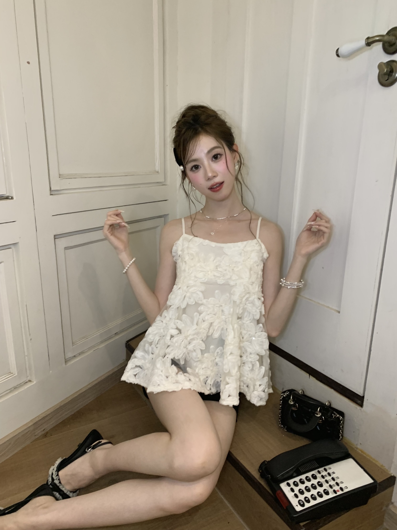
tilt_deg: -17.1
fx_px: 398
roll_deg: -0.1
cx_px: 198
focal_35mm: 26
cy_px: 265
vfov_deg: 67.3
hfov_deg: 53.1
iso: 200
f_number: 1.8
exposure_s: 1/50
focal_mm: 4.25
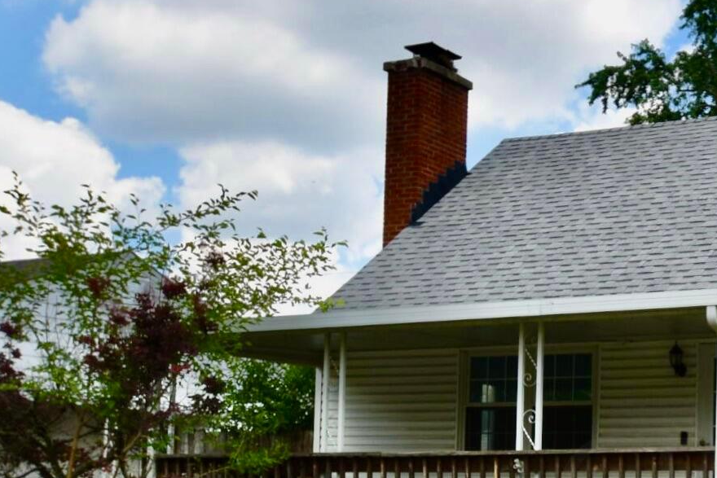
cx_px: 794
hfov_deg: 28.2
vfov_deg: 20.3
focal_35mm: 65
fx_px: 1288
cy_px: 485
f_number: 9
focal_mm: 13
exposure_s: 1/200
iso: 100
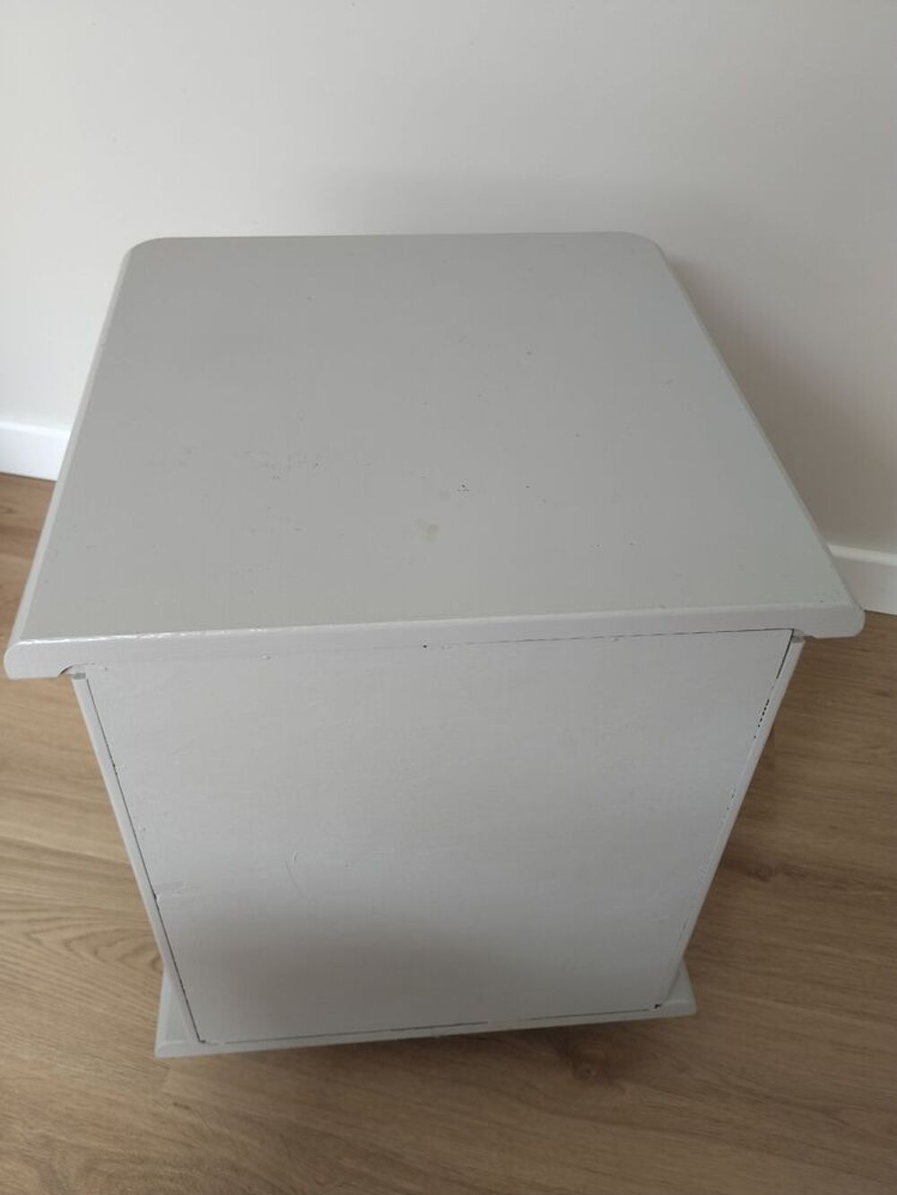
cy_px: 598
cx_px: 448
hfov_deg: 48.2
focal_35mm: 29
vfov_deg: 61.7
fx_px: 1002
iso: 80
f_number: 1.8
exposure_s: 1/50
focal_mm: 4.22
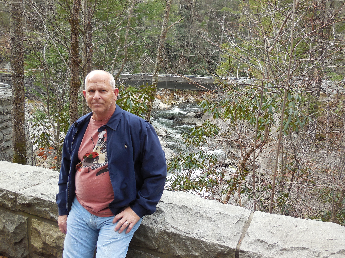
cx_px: 172
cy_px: 129
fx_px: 299
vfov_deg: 46.8
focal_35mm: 30
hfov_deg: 60.0
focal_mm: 5.3
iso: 125
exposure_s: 1/125
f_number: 3.2
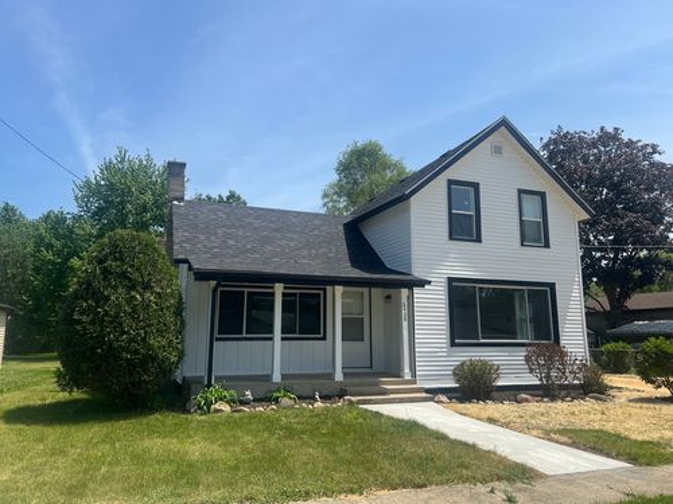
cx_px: 336
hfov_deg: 67.3
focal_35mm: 26
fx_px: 505
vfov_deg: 53.1
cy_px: 252
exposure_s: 1/4274
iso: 50
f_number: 1.5
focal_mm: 5.7
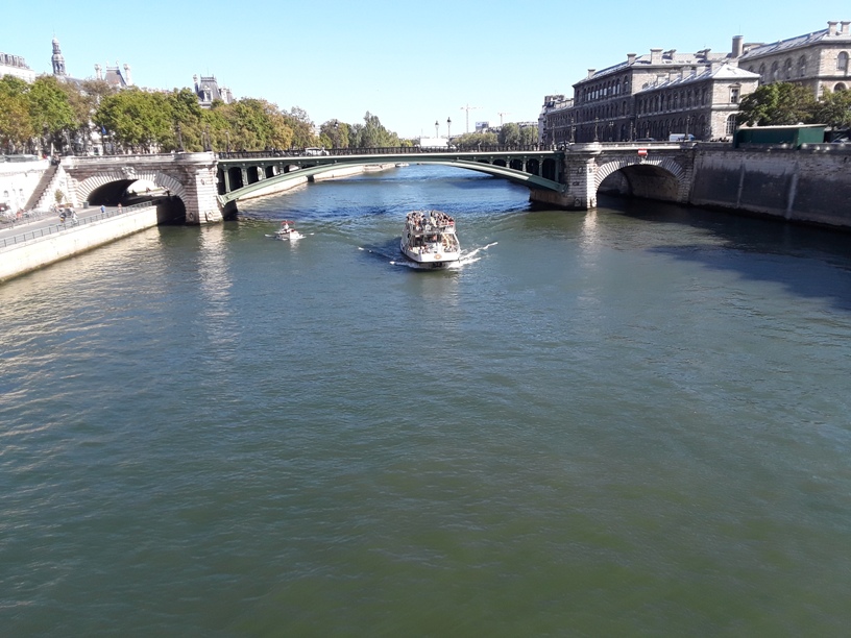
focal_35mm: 28
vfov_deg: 49.7
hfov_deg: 63.4
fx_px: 688
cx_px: 426
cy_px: 319
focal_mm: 2.9
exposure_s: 1/756
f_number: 1.9
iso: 40
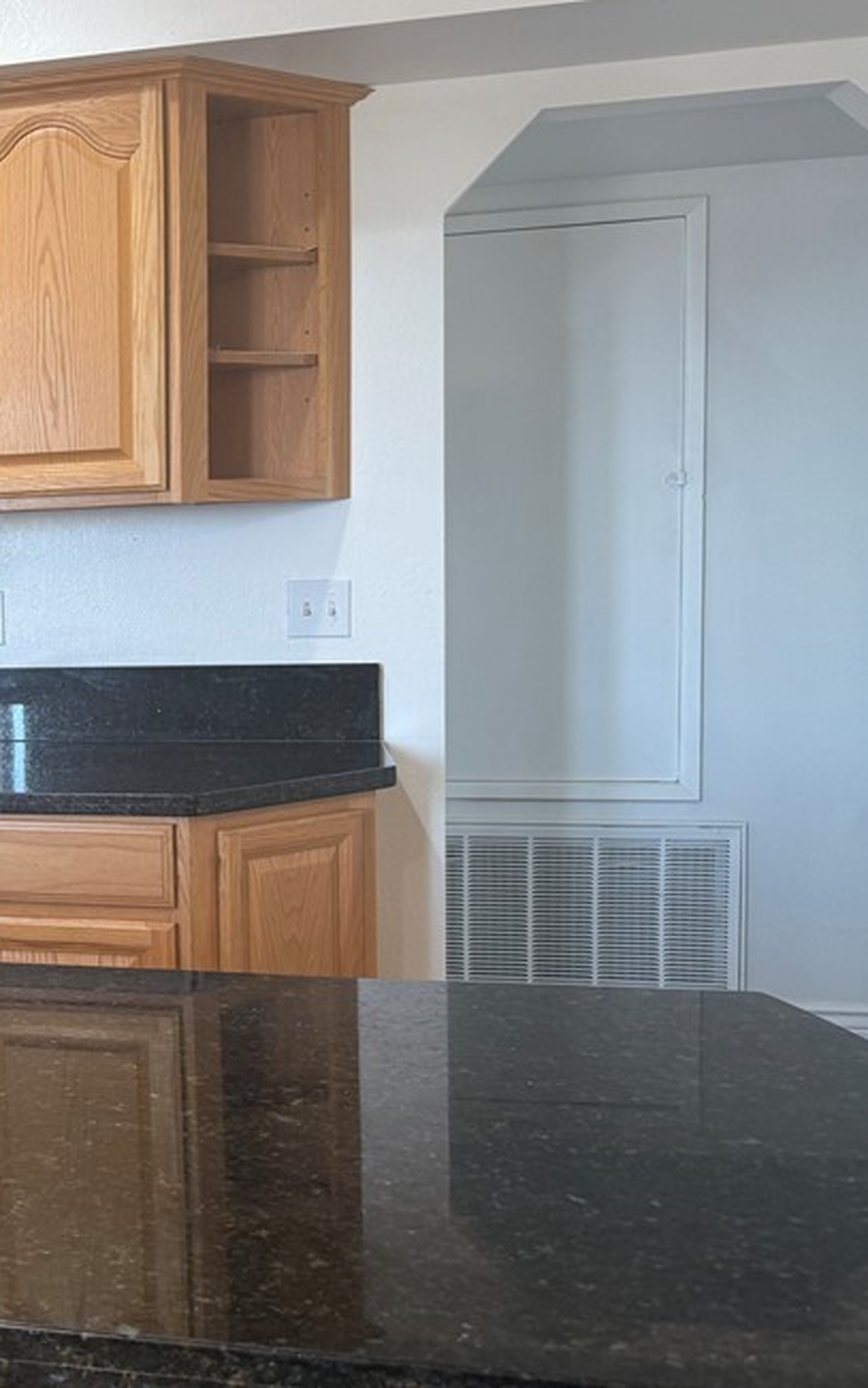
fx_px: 1514
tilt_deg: -3.9
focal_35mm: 40
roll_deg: +2.4
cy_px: 665
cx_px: -160
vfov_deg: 49.3
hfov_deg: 28.1
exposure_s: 1/60
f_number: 1.78
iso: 125
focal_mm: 6.76
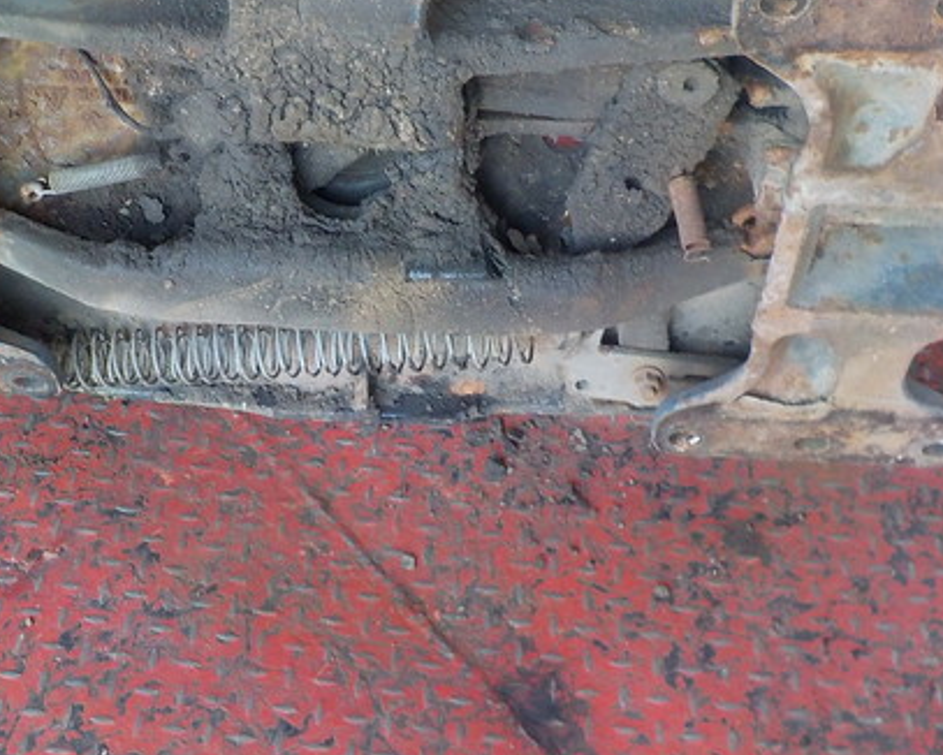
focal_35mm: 46
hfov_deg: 40.2
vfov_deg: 32.4
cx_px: 410
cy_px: 227
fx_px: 1284
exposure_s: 1/30
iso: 280
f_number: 3.3
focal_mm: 4.1
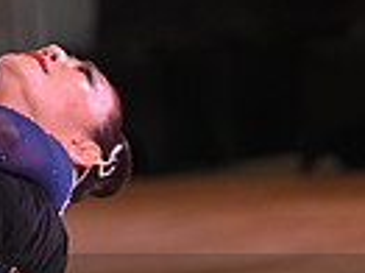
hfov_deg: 2.3
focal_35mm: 853
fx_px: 8986
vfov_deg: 1.7
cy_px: 348
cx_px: 26
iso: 1600
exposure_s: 1/250
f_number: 5
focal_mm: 200
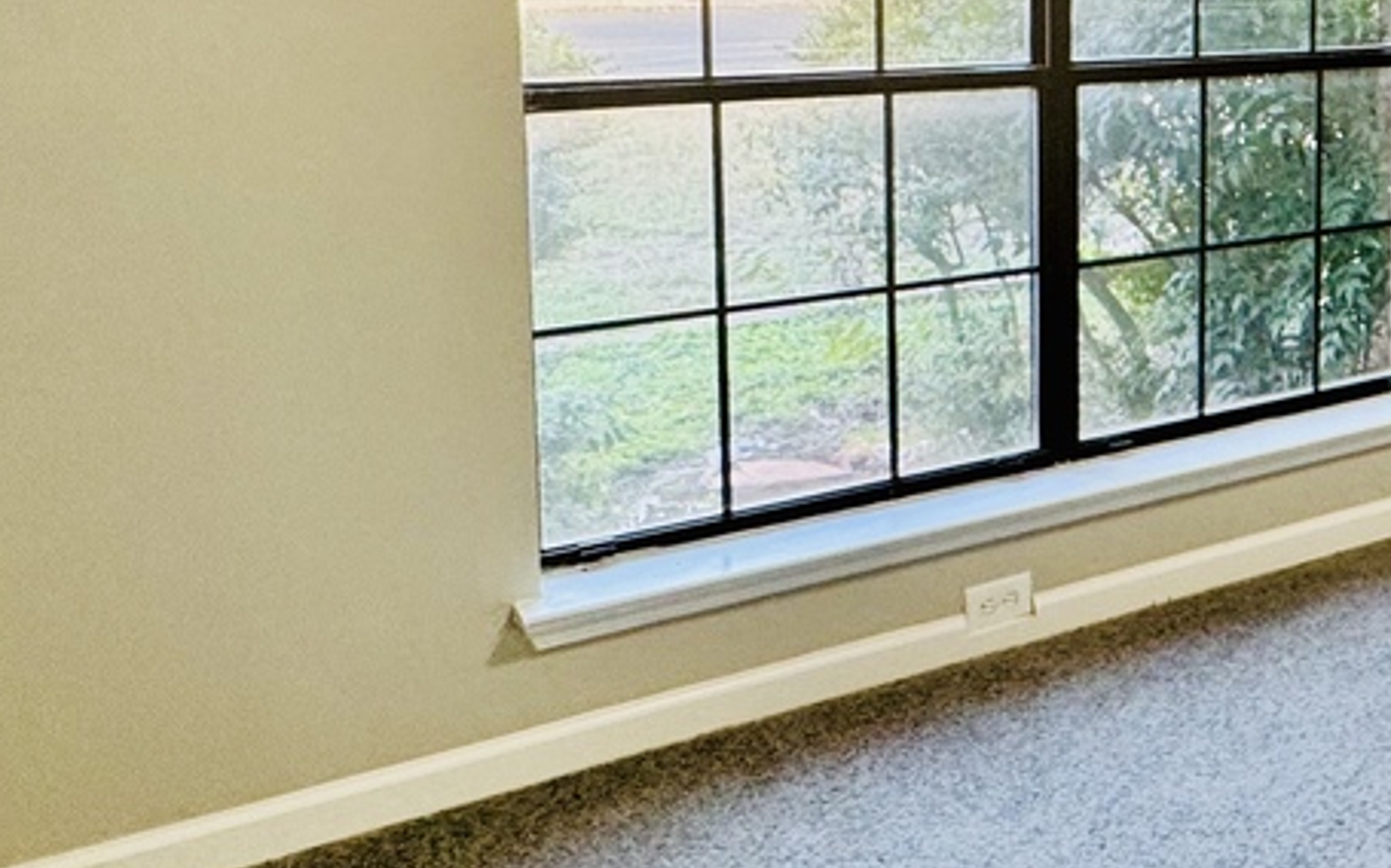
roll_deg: -2.0
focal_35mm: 47
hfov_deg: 34.5
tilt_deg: -6.5
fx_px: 1781
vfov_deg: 26.5
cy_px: 98
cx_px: 1654
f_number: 2.2
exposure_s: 1/120
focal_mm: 2.22
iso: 200
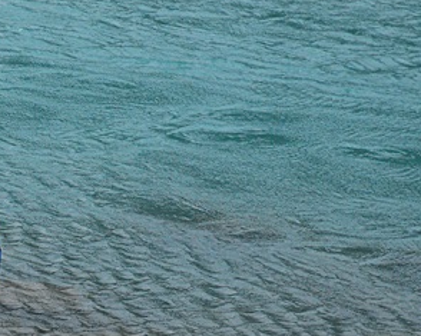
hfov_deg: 6.3
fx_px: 3824
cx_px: 10
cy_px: 282
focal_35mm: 307
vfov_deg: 5.0
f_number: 5.6
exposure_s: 1/1250
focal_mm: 80
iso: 400
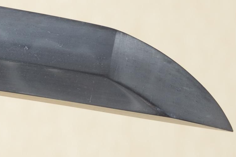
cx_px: 109
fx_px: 1905
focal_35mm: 291
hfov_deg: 7.1
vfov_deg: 4.7
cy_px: 43
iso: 400
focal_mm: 105
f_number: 11
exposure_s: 1/1.6
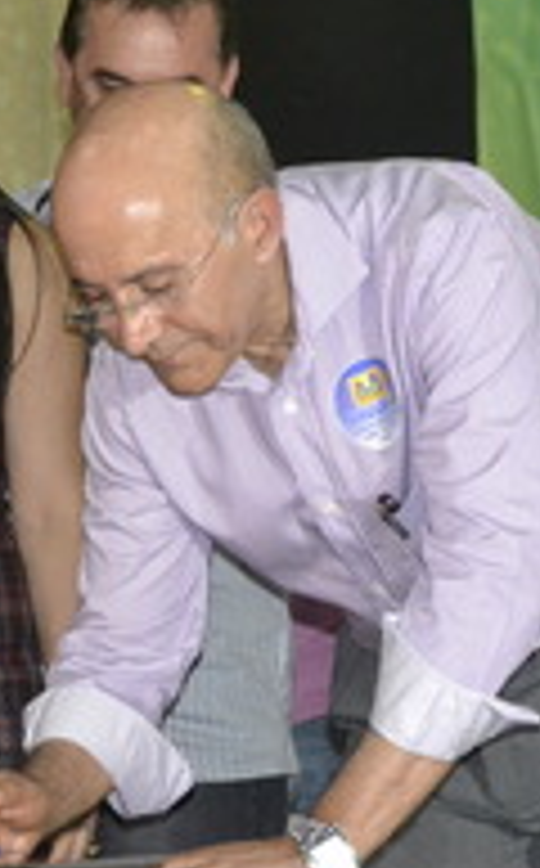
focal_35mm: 157
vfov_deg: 13.3
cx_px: 178
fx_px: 3711
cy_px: 382
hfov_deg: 8.3
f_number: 4.5
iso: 3200
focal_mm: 40
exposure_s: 1/60
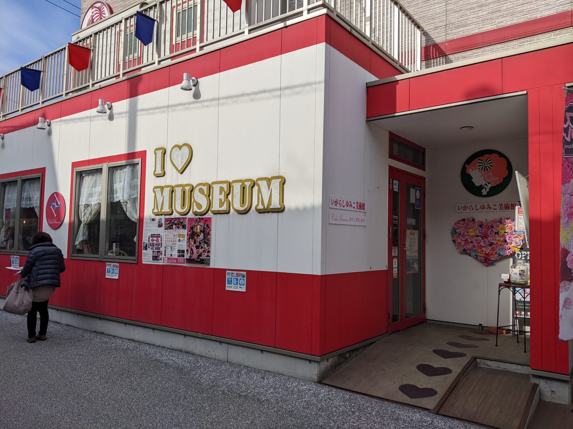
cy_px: 214
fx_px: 447
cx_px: 286
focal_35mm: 27
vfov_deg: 51.4
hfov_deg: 65.3
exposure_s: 1/3906
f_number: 1.8
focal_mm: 4.44
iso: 58
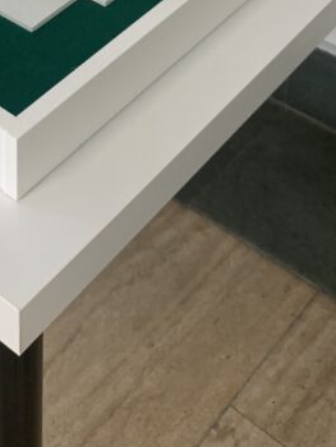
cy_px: -167
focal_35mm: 76
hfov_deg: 19.0
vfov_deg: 22.4
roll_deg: +0.4
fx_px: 982
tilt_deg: -25.9
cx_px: 19
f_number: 1.8
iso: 64
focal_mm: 4.25
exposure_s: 1/100
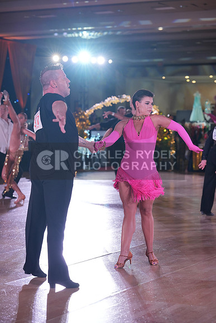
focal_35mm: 89
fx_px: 800
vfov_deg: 22.9
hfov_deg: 15.4
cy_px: 162
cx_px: 108
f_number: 3.5
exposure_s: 1/400
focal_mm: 89
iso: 1000
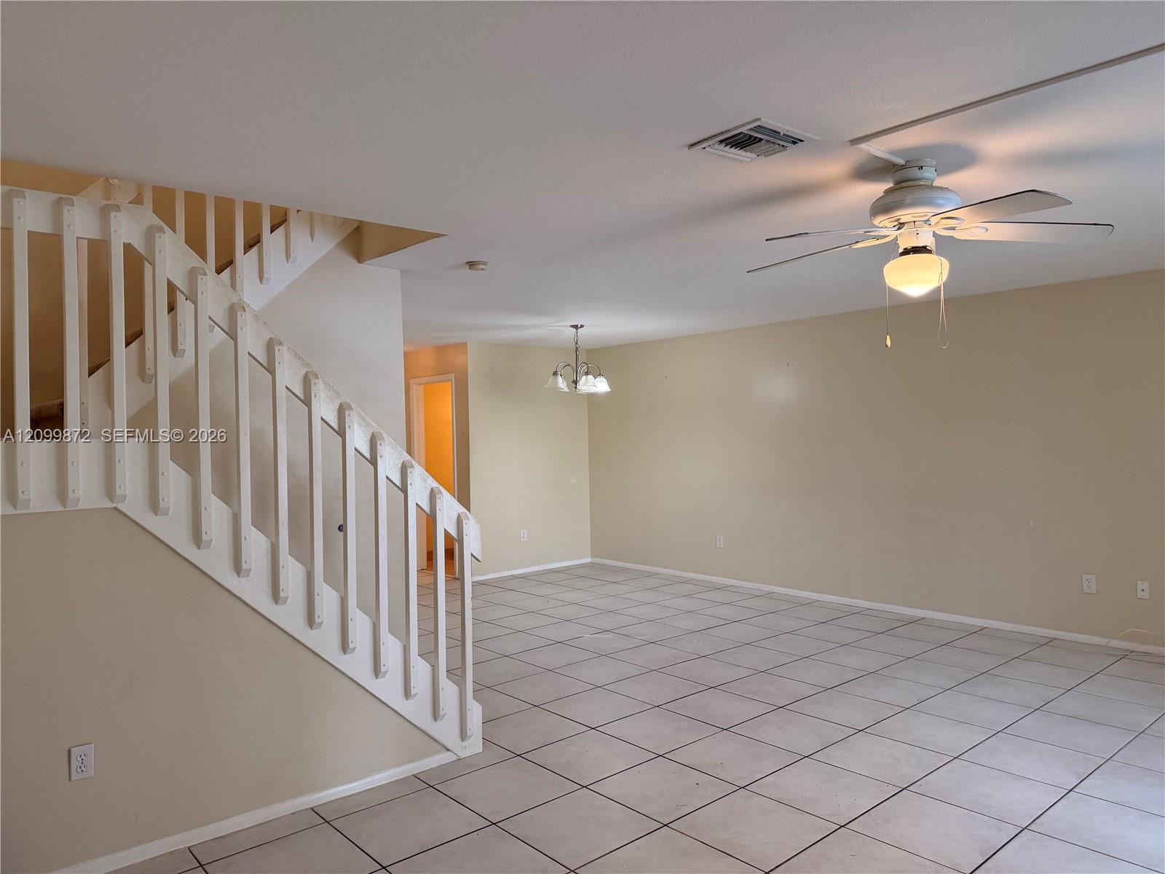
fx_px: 808
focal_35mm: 24
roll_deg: +1.5
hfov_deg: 71.6
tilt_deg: -0.4
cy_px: 437
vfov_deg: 56.8
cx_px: 582
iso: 250
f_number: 1.78
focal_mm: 6.76
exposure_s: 1/120
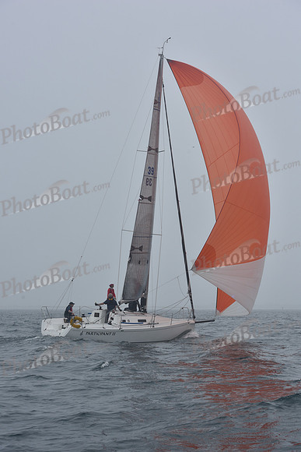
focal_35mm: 70
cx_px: 150
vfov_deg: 28.8
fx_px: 877
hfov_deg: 19.5
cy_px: 226
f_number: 8
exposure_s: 1/800
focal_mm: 70
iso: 250
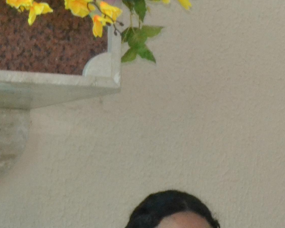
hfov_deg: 6.8
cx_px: 495
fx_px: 2329
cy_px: 101
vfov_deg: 5.6
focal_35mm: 276
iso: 3200
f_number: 25
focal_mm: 48
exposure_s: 1/40
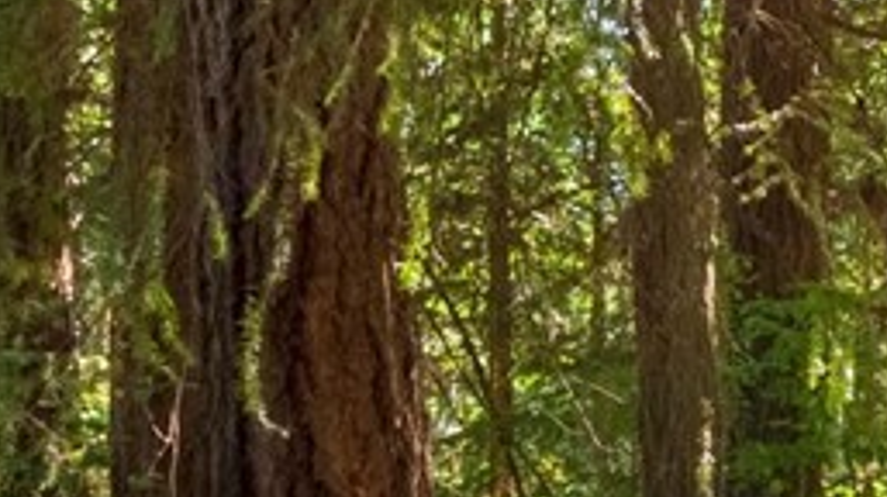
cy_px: -85
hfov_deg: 18.4
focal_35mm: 97
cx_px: 1477
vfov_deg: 12.2
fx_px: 2279
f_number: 18
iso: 400
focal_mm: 14
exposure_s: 1/160
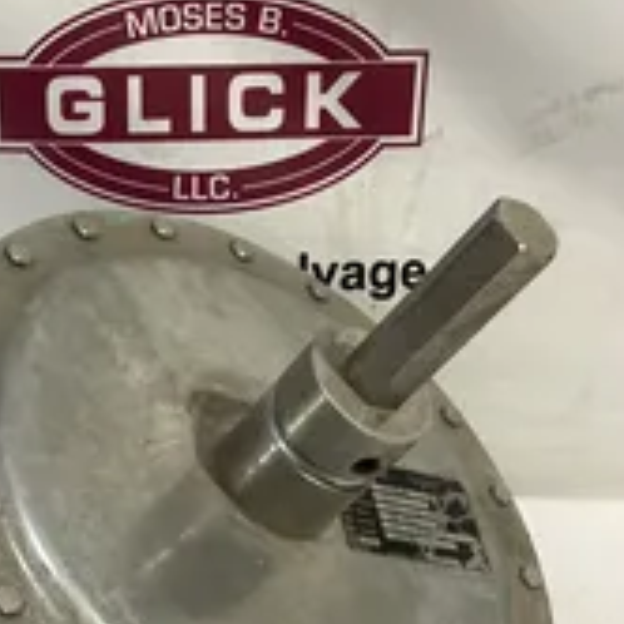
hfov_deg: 25.7
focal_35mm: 66
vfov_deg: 25.8
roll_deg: +2.6
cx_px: 143
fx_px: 1346
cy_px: 466
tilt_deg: -23.2
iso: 200
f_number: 2.4
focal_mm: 3.3
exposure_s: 1/50
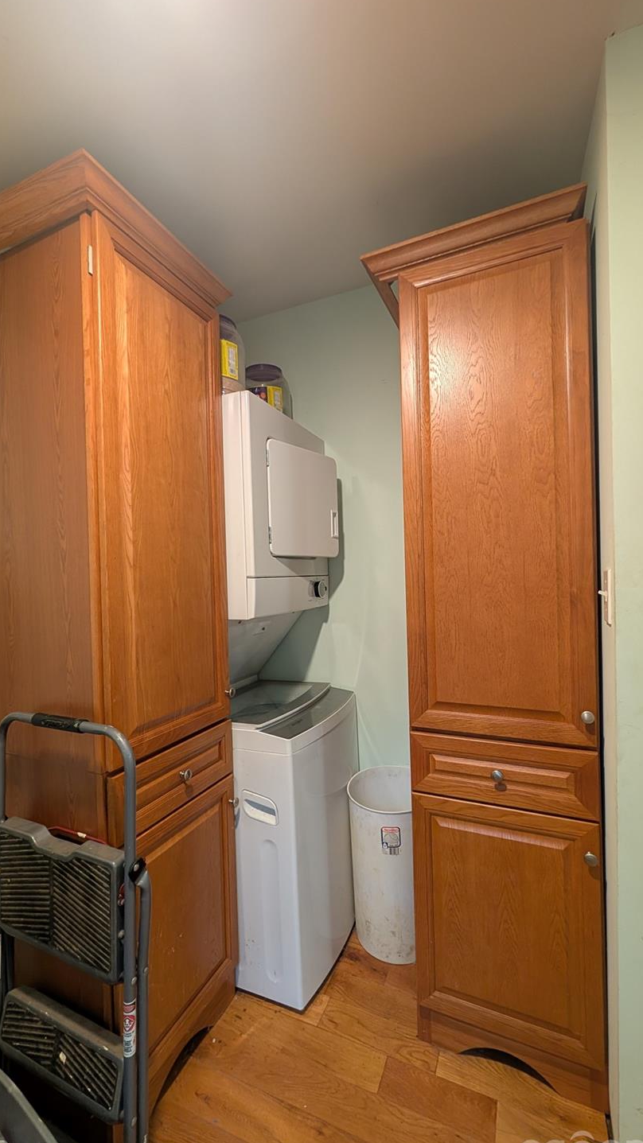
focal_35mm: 14
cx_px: 329
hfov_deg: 74.3
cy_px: 575
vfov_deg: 106.8
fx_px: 424
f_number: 1.7
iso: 106
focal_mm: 2.02
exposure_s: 1/24
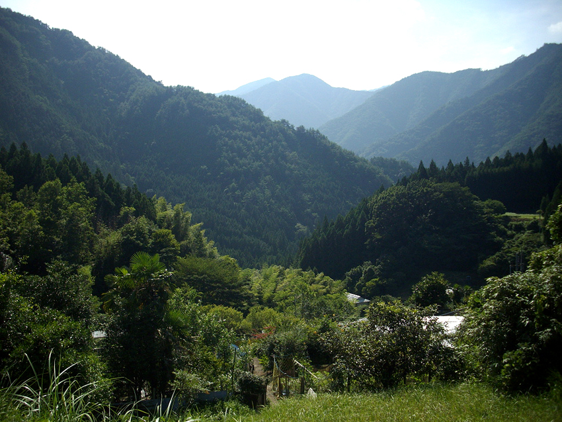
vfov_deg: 38.7
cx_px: 281
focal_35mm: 37
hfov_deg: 50.1
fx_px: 601
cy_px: 211
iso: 80
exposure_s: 1/320
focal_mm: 6.2
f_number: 5.6
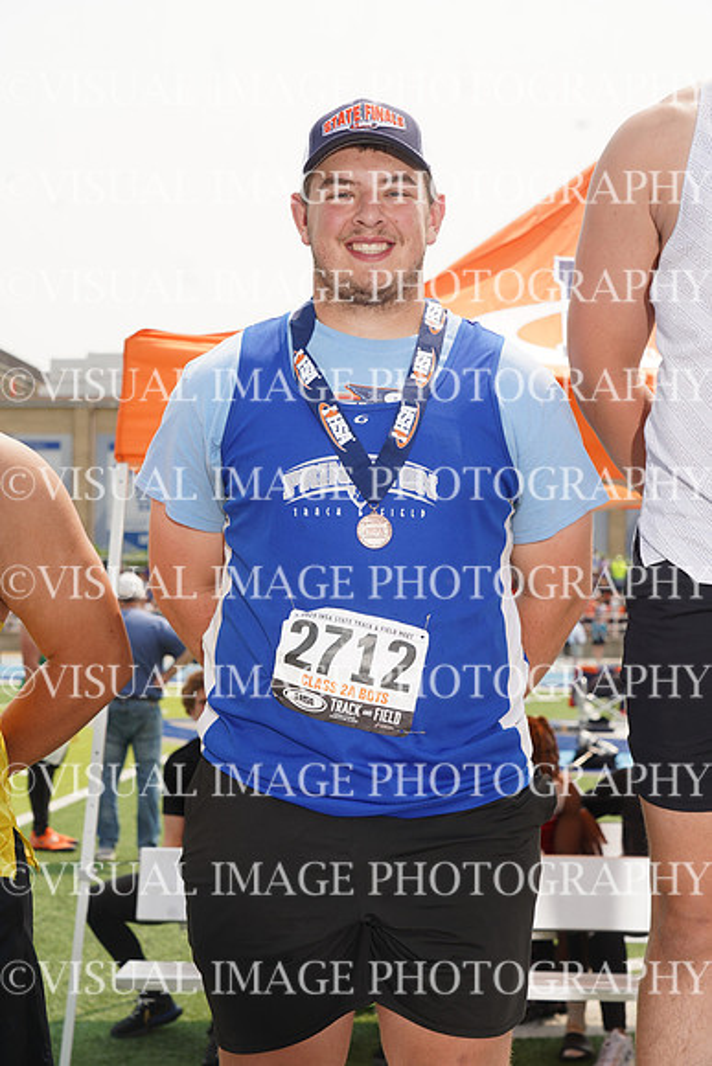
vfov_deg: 28.8
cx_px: 356
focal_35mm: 70
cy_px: 533
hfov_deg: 19.5
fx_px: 2075
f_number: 8
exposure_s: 1/200
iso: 100
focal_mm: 70
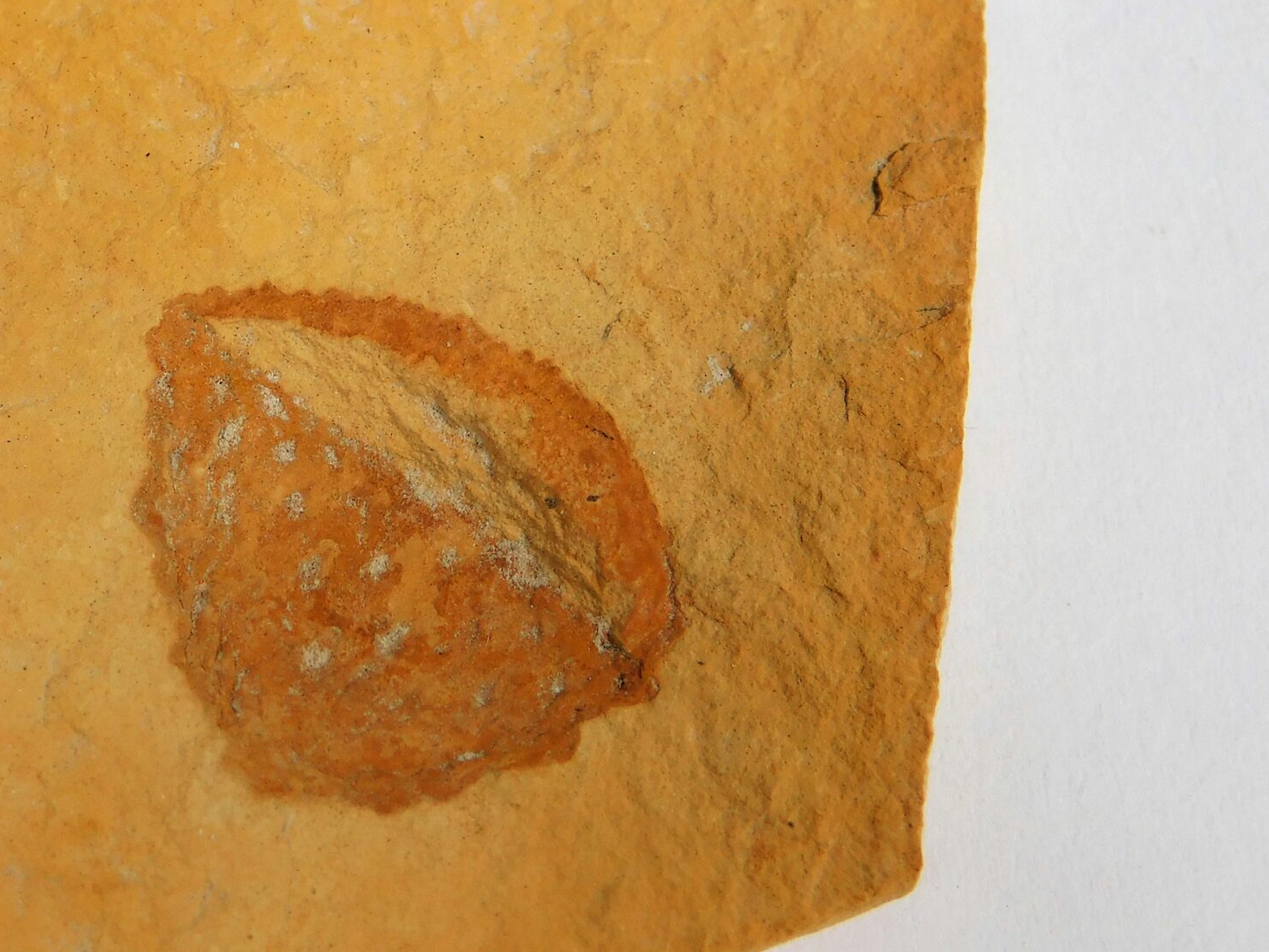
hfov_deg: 21.7
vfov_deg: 16.6
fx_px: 3262
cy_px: 404
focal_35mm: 89
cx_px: 232
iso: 125
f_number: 3.8
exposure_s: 1/160
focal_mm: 9
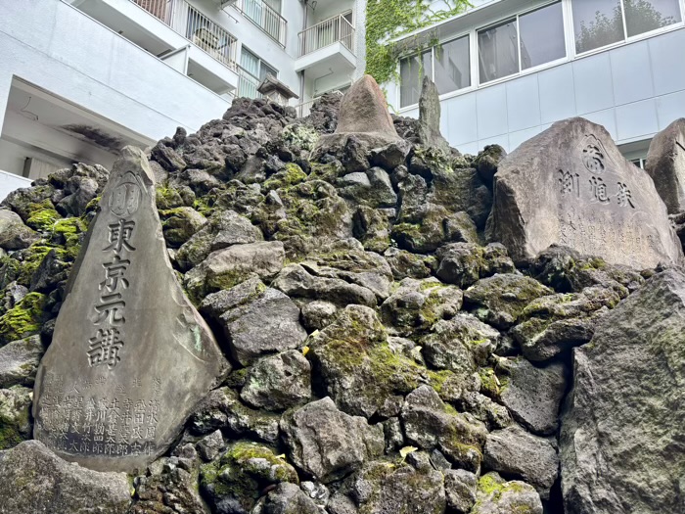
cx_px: 342
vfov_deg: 53.1
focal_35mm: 26
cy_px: 257
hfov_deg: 67.3
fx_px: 515
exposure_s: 1/132
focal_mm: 5.96
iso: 50
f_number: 1.6
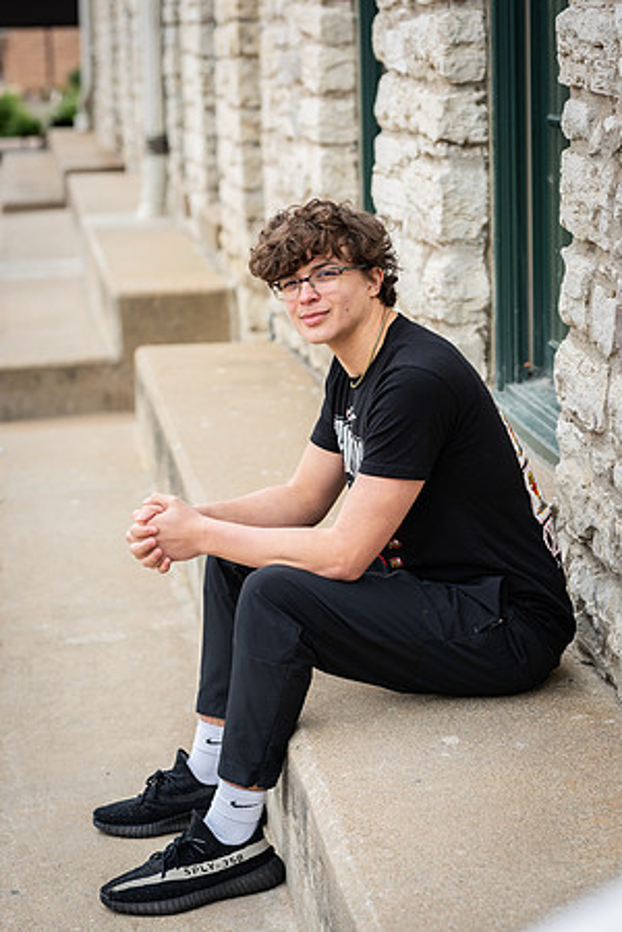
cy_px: 466
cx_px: 311
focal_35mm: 85
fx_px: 2203
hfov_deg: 16.1
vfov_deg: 23.9
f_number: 3.5
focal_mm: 85
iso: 50
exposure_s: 1/125
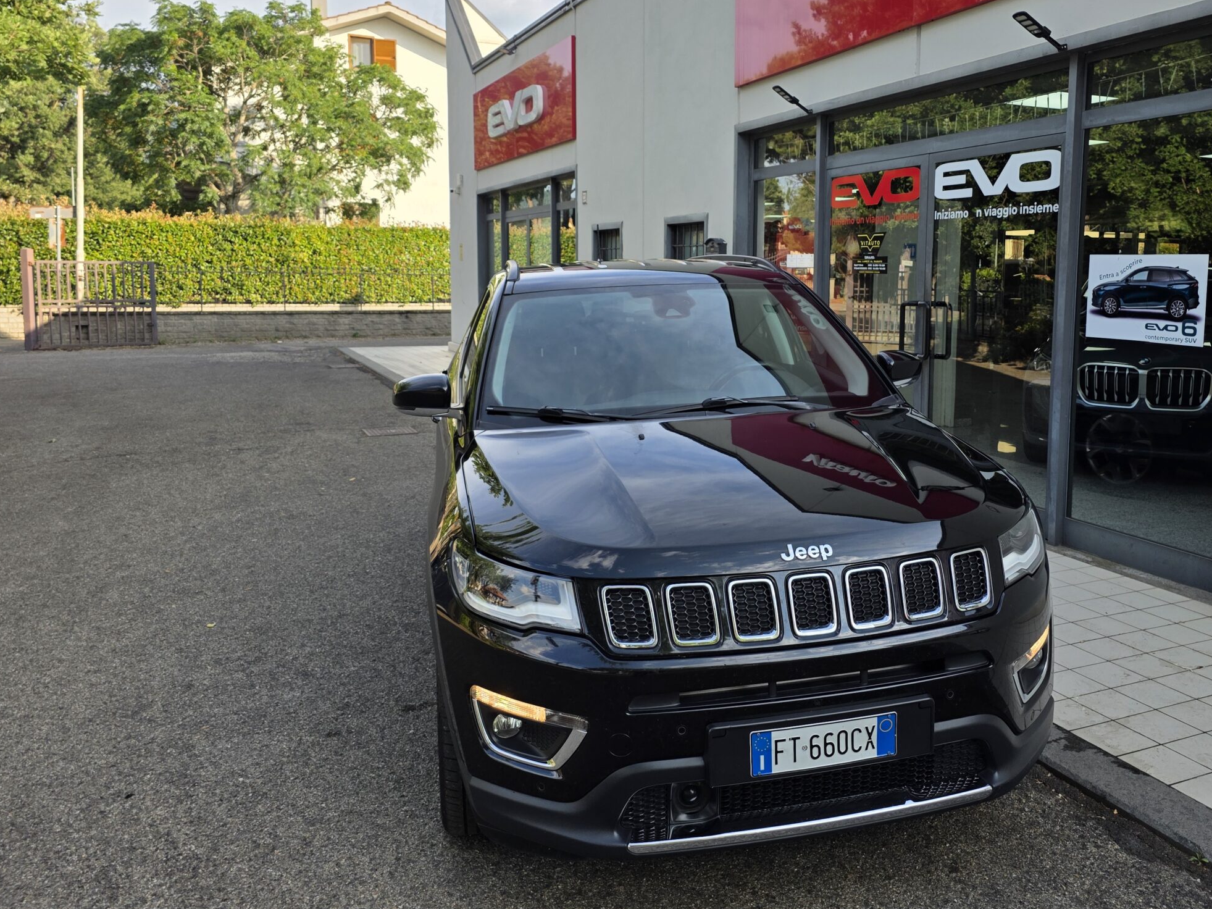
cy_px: 374
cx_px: 724
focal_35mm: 30
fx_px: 1050
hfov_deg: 59.5
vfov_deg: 46.6
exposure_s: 1/2259
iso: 80
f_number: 1.7
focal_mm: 6.3
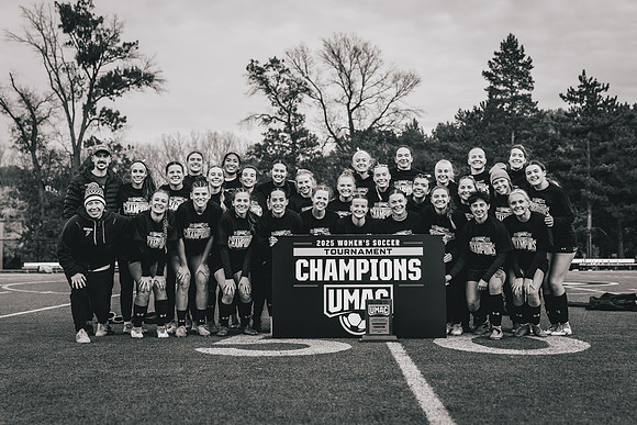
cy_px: 206
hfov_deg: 40.2
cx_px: 323
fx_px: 870
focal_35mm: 49
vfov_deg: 27.5
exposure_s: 1/1600
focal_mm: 45
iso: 800
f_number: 2.8
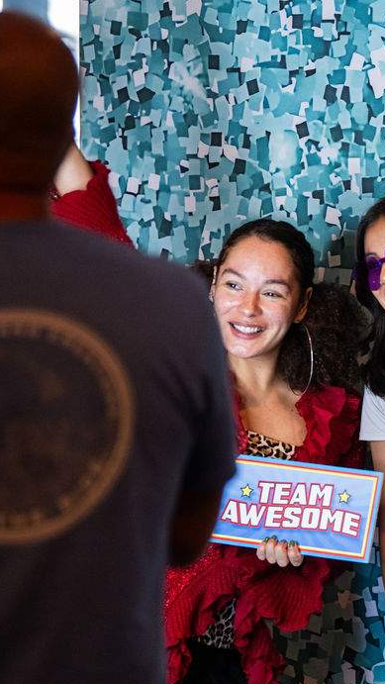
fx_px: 3319
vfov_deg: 11.8
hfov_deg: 6.6
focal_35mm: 183
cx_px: 571
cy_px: 358
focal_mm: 98
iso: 2000
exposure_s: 1/400
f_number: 2.8
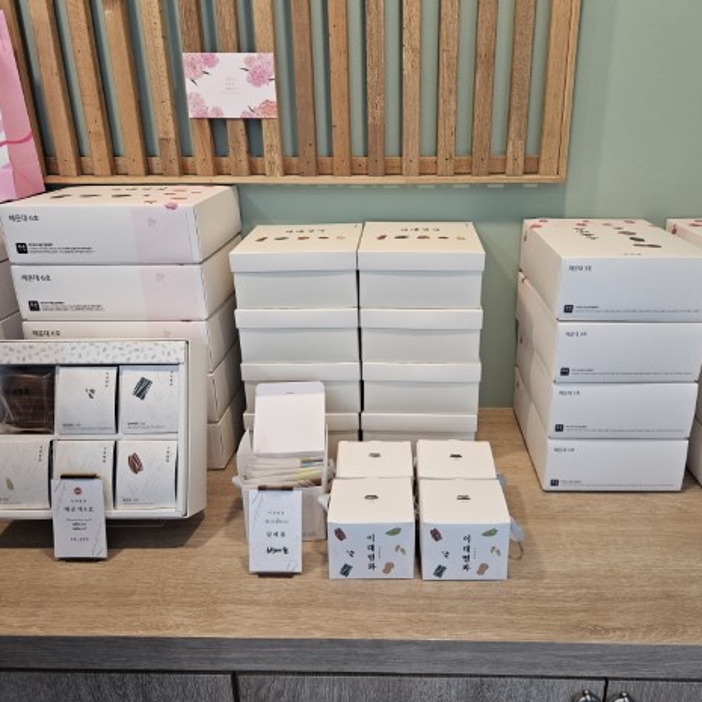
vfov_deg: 57.3
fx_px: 642
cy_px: 361
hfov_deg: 57.2
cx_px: 391
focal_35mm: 28
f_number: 1.8
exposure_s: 1/120
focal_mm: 5.4
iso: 160
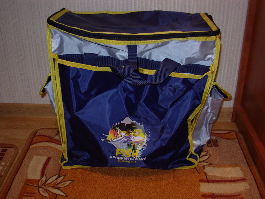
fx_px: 291
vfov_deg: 37.7
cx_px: 132
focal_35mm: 38
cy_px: 100
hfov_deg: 49.0
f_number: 2.9
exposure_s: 1/32
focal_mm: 6.3
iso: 50
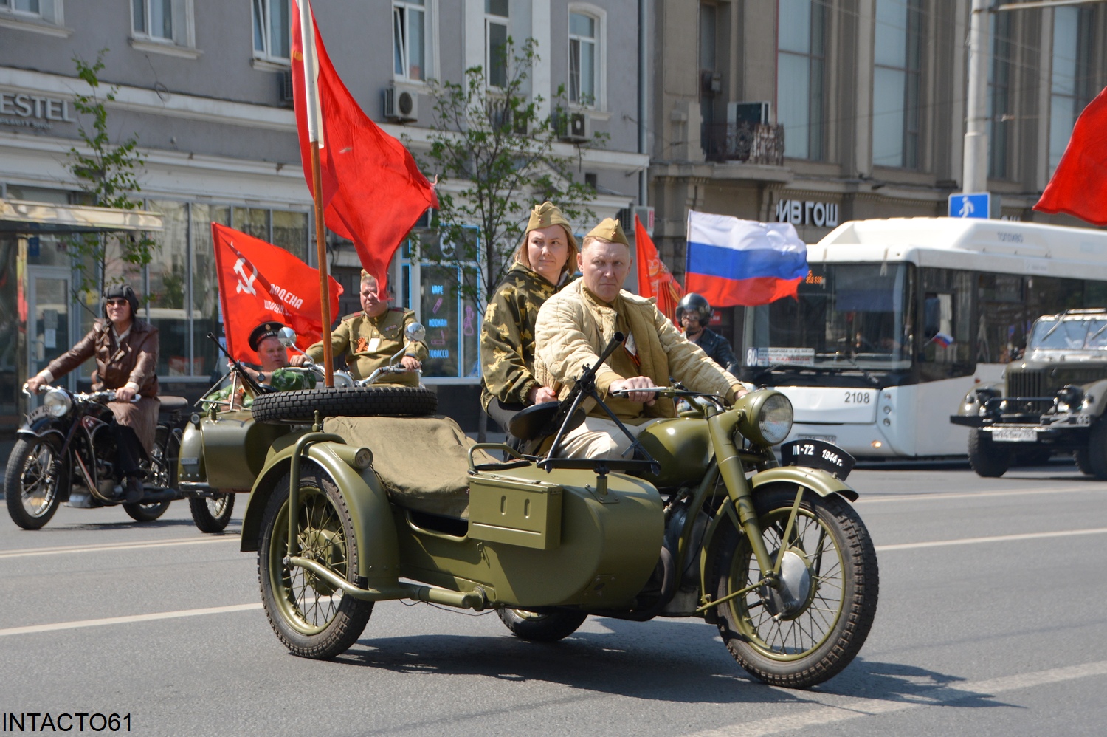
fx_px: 2397
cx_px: 554
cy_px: 368
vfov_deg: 17.5
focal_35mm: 78
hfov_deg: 26.0
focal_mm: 52
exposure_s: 1/1250
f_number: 5
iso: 400
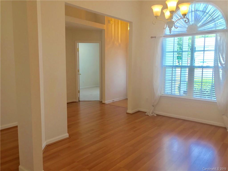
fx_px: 184
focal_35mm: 28
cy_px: 86
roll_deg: +0.4
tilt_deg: -7.1
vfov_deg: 49.7
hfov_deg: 63.4
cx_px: 114
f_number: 1.8
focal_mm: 3.99
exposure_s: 1/40
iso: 20
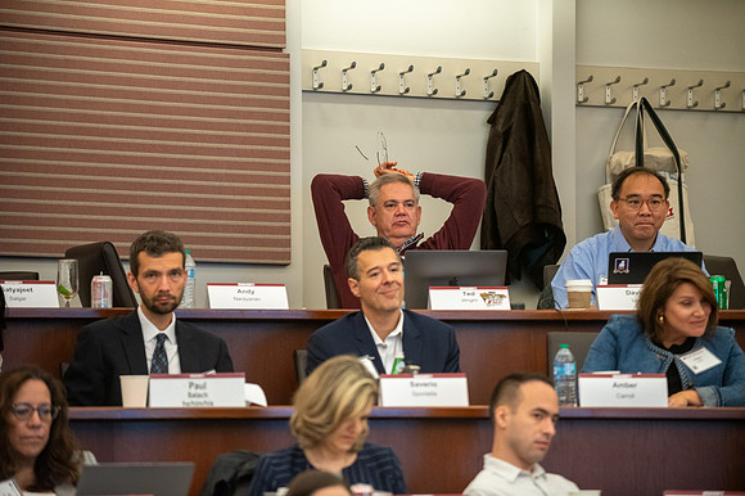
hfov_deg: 10.3
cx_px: 372
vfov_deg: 6.9
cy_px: 248
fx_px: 4141
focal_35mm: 200
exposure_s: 1/160
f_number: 2.8
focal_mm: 200
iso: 2000
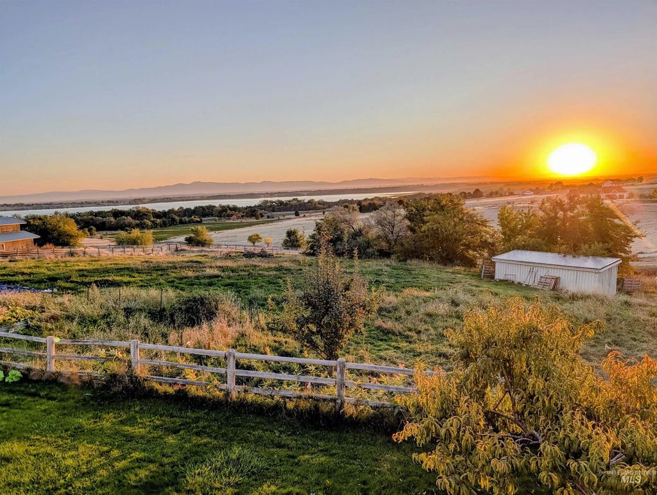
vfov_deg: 56.9
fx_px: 456
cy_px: 248
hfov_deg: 71.5
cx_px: 328
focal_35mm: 24
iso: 19
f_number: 1.68
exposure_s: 1/1081
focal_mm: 6.9
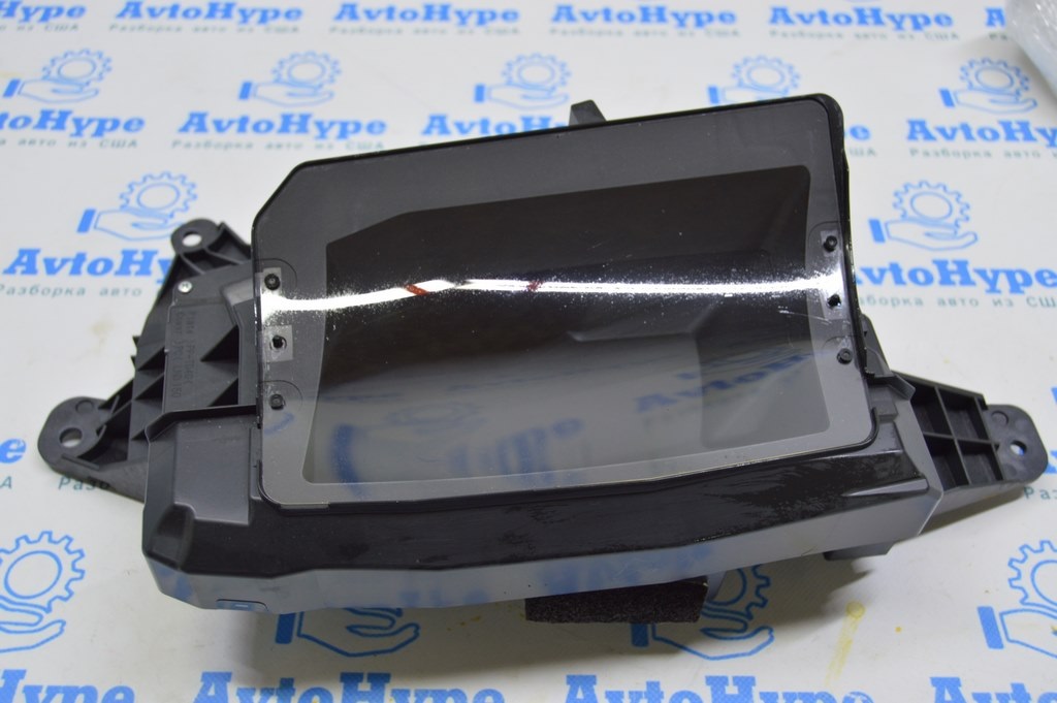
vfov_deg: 34.2
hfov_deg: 49.6
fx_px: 1144
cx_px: 528
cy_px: 352
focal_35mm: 39
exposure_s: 1/20
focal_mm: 26
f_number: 5.6
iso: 400
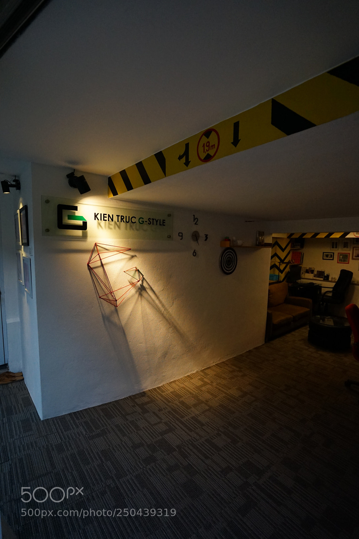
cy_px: 270
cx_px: 180
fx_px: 239
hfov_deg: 73.8
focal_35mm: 16
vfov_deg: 96.7
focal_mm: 16
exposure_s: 1/640
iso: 2000
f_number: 4
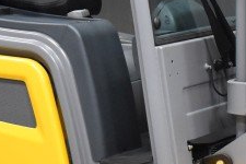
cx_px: 121
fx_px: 1583
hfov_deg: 8.9
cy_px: -28
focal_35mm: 232
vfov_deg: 5.9
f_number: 5.6
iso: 1600
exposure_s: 1/30
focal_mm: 29
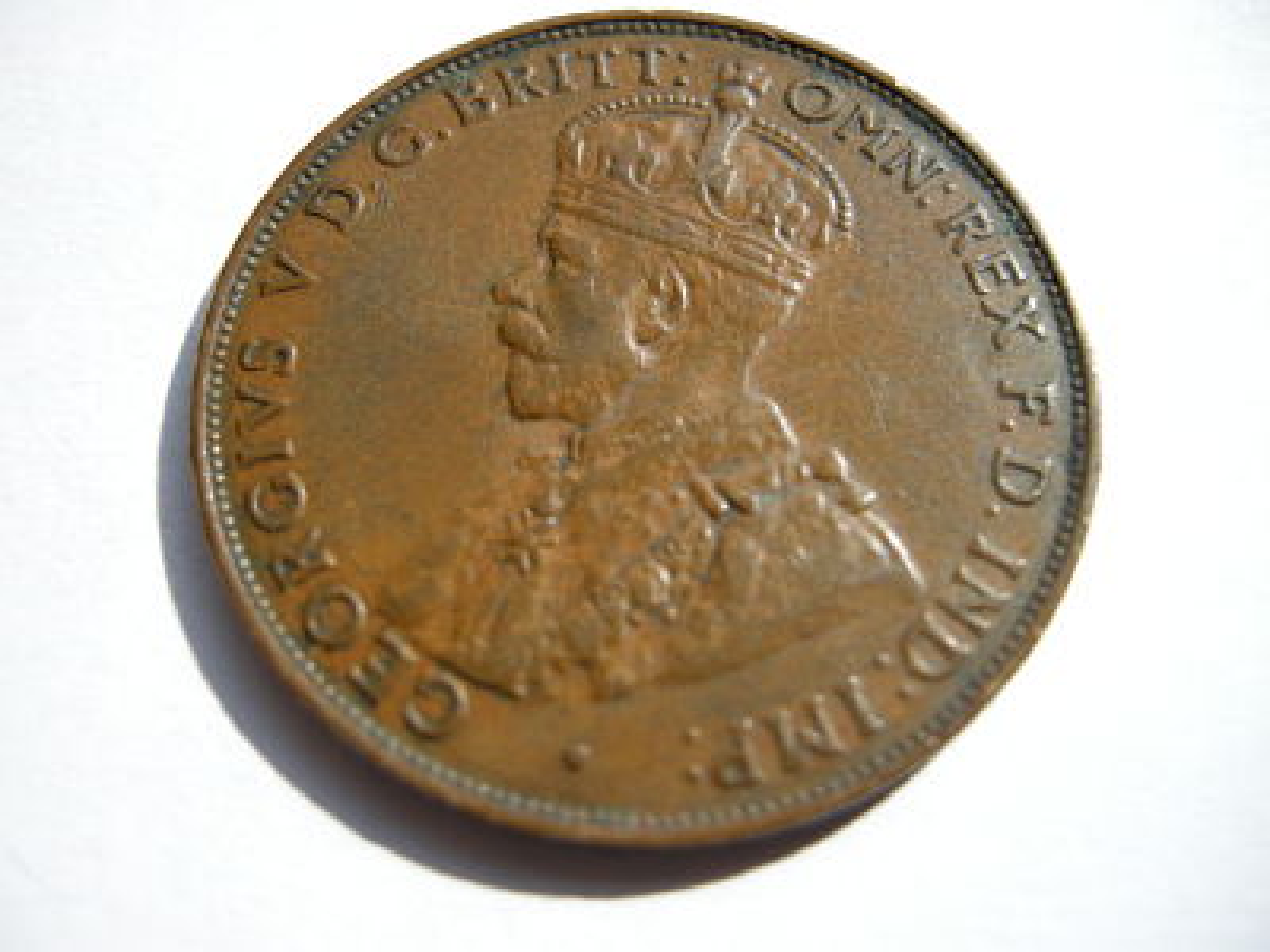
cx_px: 635
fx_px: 1284
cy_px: 476
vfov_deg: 40.7
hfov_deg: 52.6
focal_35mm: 35
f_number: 2.7
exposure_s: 1/377
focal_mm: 7.5
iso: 64
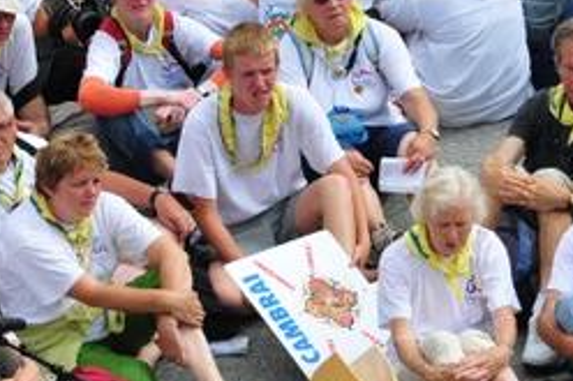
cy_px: 327
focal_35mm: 432
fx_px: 6871
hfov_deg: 4.8
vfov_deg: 3.2
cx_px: 661
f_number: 5.6
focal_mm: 102
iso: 320
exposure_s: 1/1000
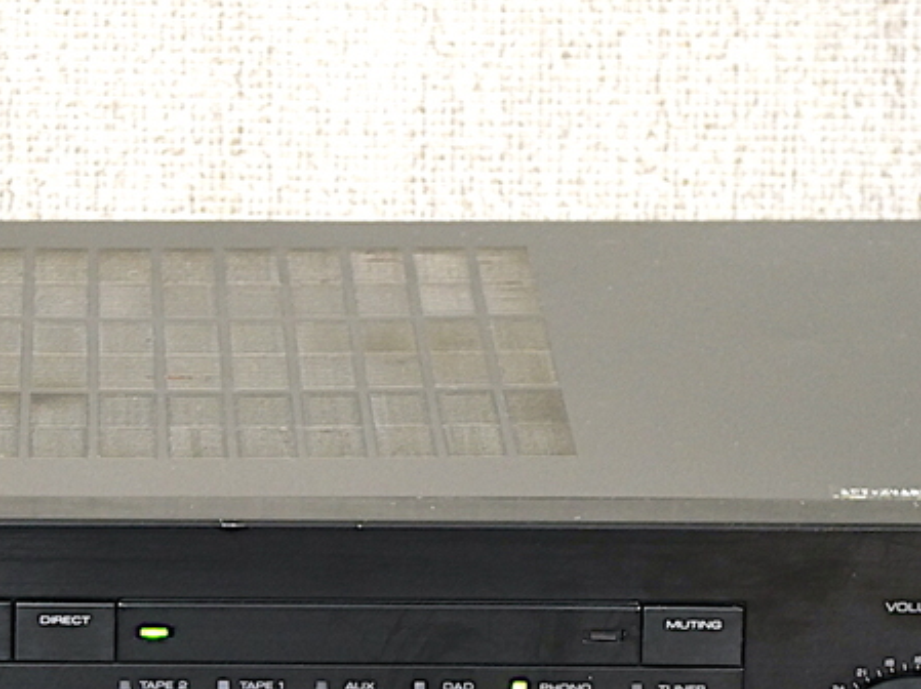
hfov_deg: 6.5
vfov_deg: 4.8
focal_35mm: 306
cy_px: 556
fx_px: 8135
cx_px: 224
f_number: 5.4
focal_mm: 25.6
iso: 200
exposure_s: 1/2
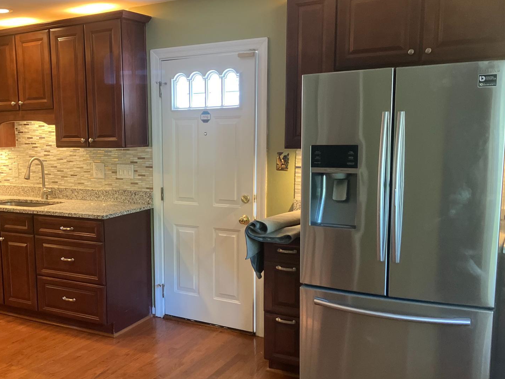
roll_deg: +1.5
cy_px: 232
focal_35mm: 40
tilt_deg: -9.6
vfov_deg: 35.8
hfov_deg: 46.0
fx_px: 583
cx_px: 165
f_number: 1.8
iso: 250
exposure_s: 1/60
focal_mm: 3.99
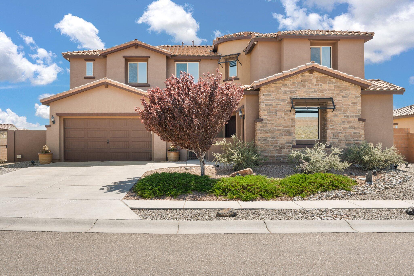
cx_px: 207
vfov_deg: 40.0
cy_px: 138
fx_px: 379
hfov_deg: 57.2
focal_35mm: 33
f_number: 9
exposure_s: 1/160
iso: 320
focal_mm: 33
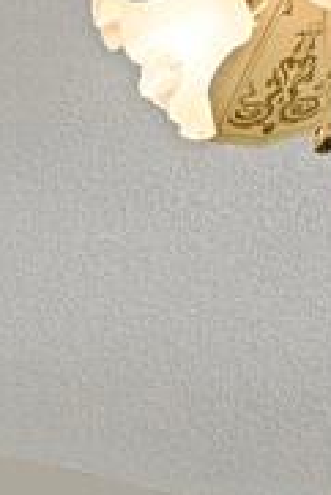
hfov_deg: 9.1
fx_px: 2065
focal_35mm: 150
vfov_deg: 11.4
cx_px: 59
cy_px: 1187
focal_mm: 17
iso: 12800
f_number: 8
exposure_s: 1/15
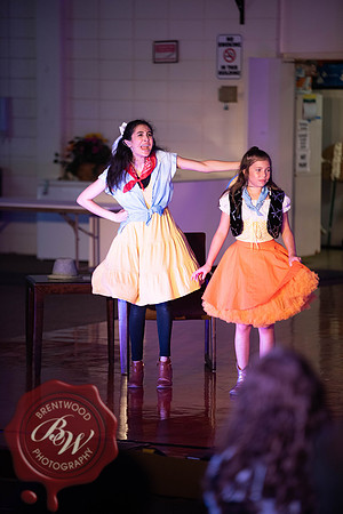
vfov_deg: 12.5
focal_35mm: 165
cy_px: 257
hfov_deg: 8.3
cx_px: 172
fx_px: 2358
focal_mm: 165
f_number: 2.8
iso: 1400
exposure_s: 1/200
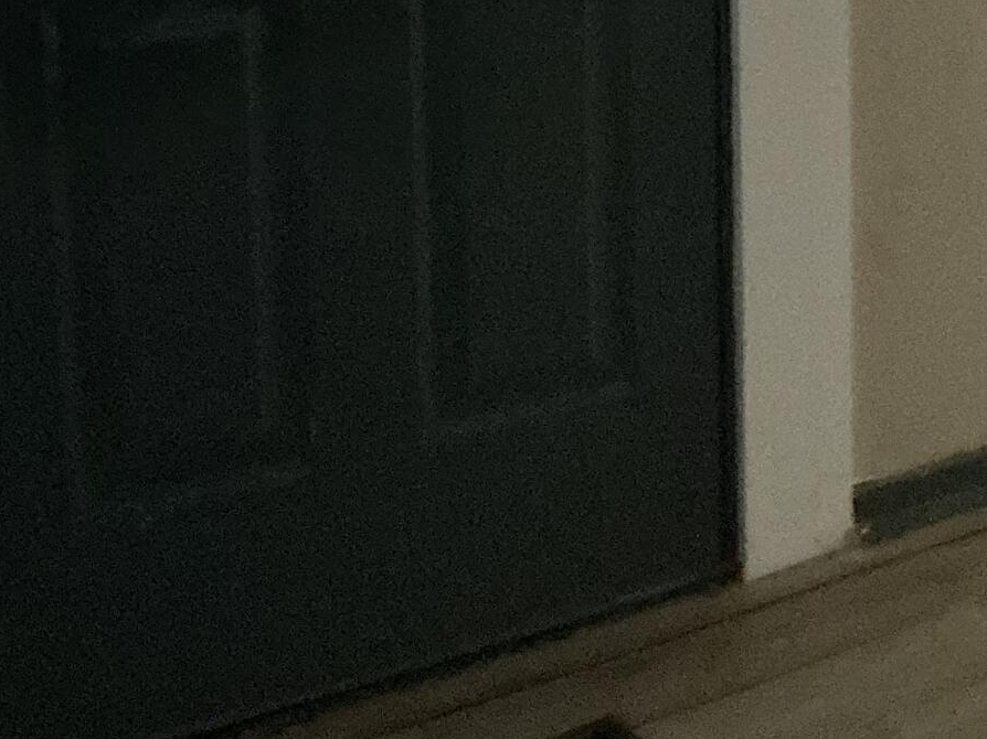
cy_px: -336
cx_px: 1317
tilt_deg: -4.5
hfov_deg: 19.2
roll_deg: +0.6
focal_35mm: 94
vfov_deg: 14.7
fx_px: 2679
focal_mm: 3
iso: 250
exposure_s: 1/60
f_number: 1.8
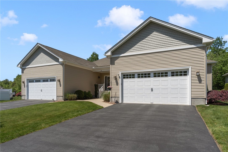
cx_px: 114
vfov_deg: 59.4
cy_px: 76
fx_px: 133
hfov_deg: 81.2
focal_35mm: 21
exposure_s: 1/1600
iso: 320
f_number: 7.1
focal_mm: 21
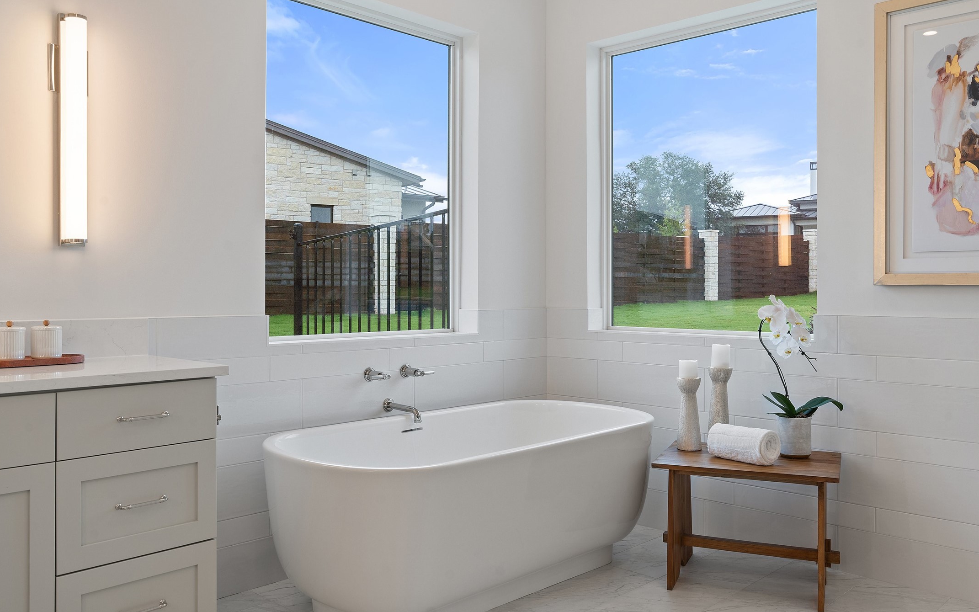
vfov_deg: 40.6
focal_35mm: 31
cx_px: 483
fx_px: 827
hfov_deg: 61.2
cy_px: 301
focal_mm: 30
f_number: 9
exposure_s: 1/5
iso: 320
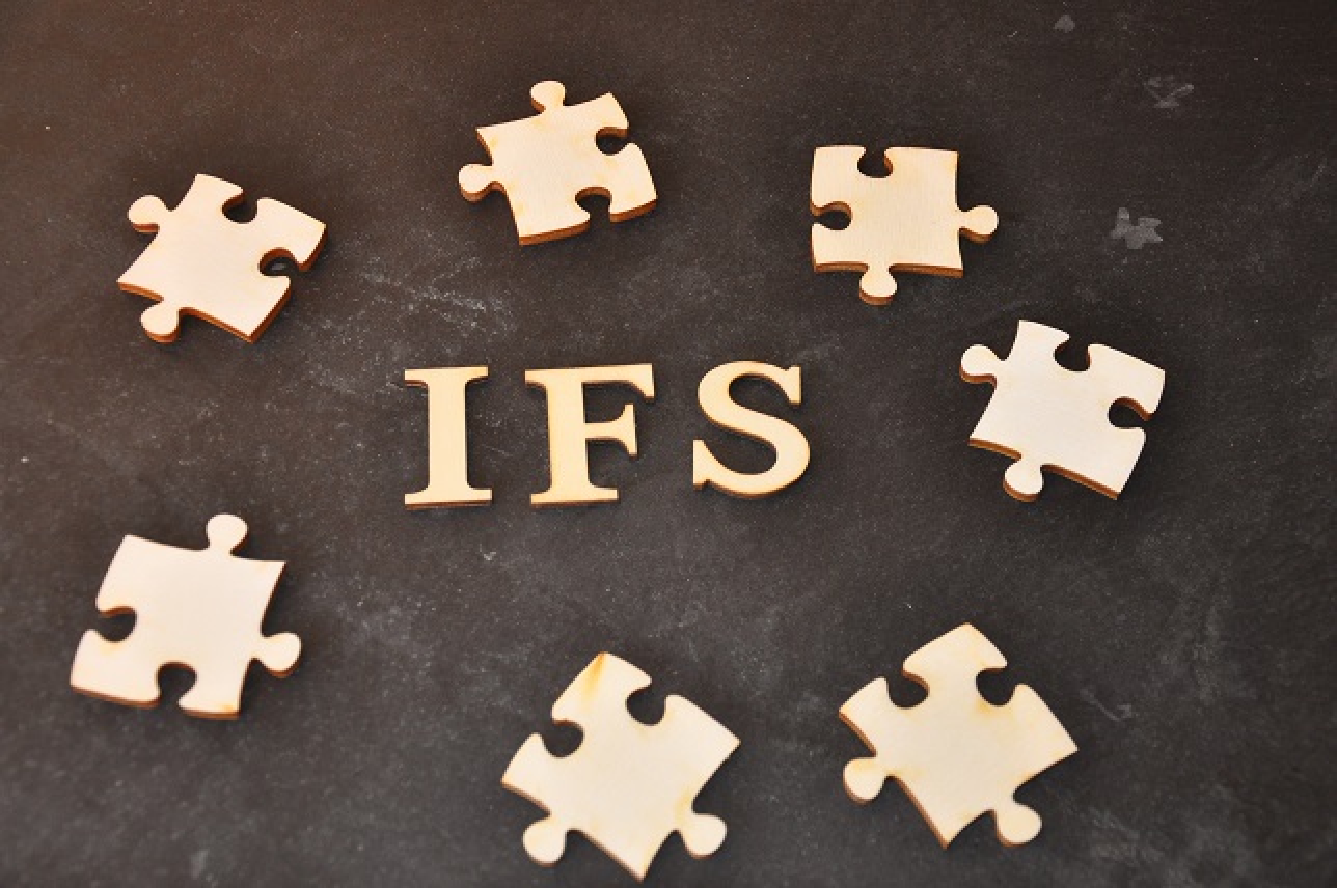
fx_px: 1948
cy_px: 444
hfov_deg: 37.9
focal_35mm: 52
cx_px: 668
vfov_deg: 25.7
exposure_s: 1/60
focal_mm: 35
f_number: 4.5
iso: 800
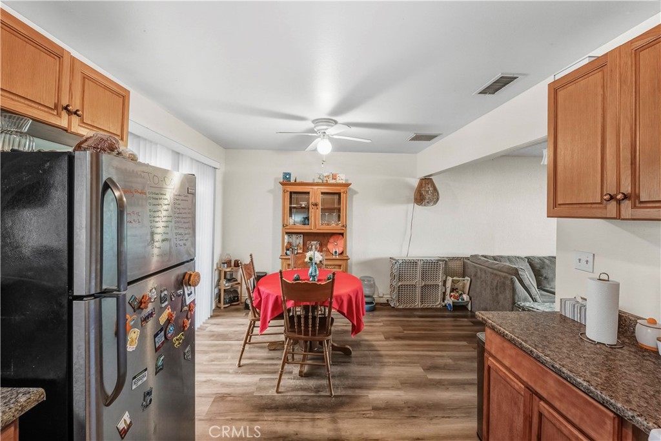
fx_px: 257
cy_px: 220
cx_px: 330
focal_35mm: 14
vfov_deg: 81.2
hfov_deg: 104.2
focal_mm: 14
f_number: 9
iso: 1600
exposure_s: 1/60
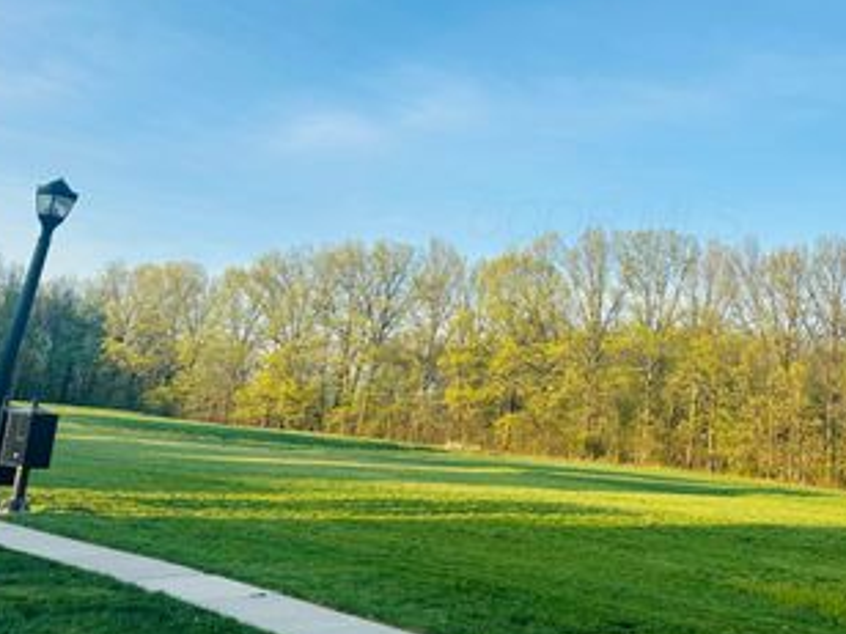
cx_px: 604
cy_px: 218
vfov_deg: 36.5
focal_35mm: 39
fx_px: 953
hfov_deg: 46.6
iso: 80
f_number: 1.78
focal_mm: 6.86
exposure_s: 1/704
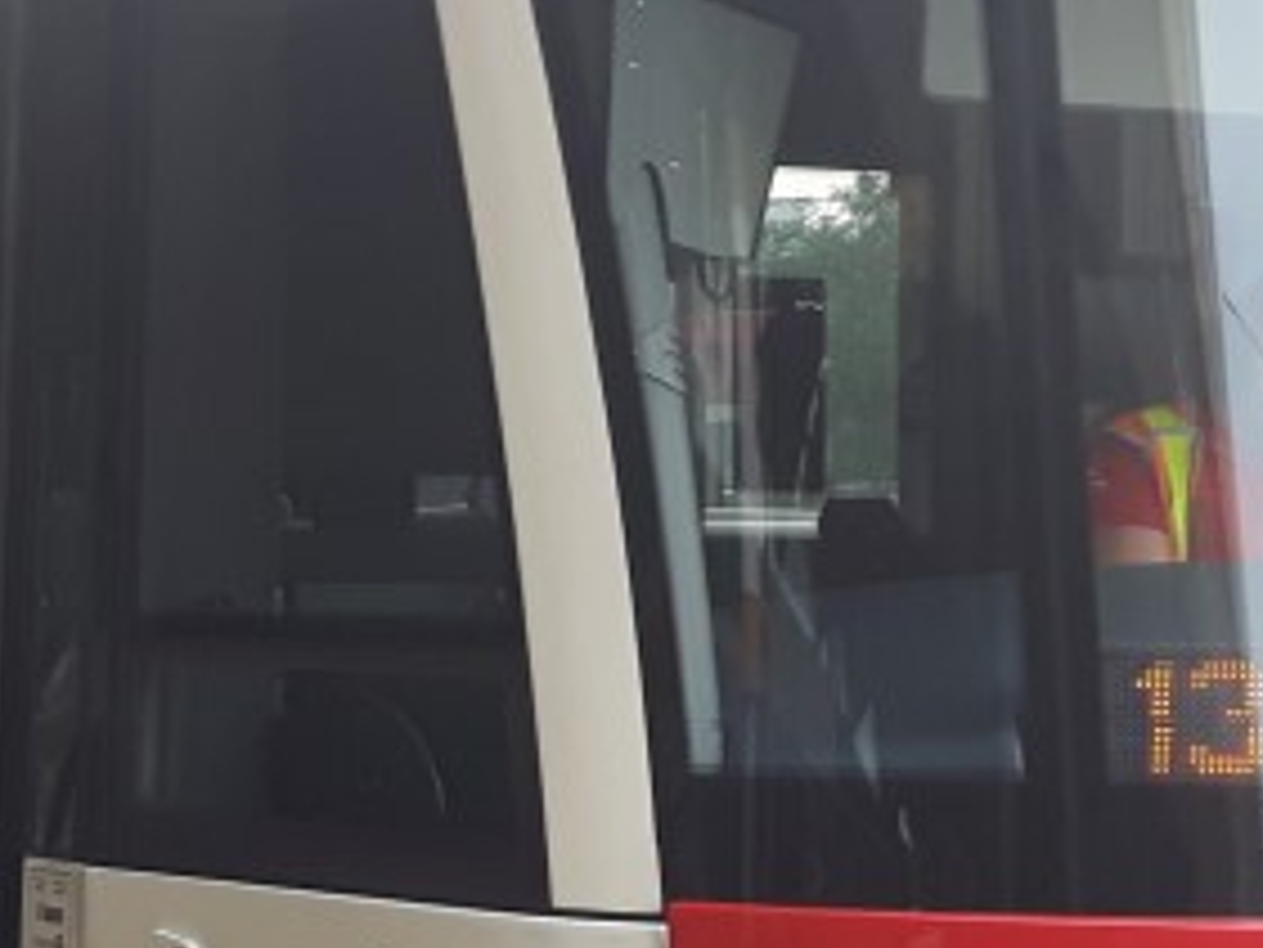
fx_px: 4125
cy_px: 499
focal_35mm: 113
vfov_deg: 13.1
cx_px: 467
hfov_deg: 17.4
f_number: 1.9
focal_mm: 3.7
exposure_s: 1/114
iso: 40
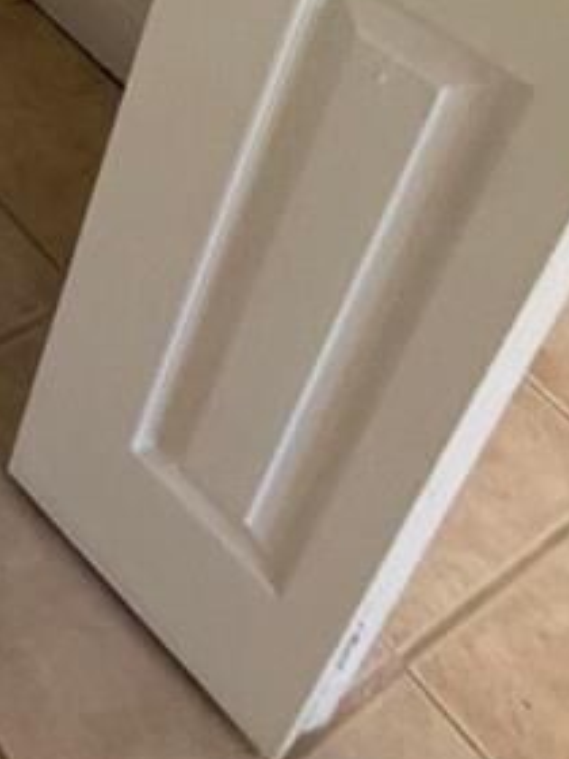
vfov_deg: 23.9
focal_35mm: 60
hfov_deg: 19.0
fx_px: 1315
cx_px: -436
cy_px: -436
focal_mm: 2.22
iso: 250
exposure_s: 1/60
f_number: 2.2
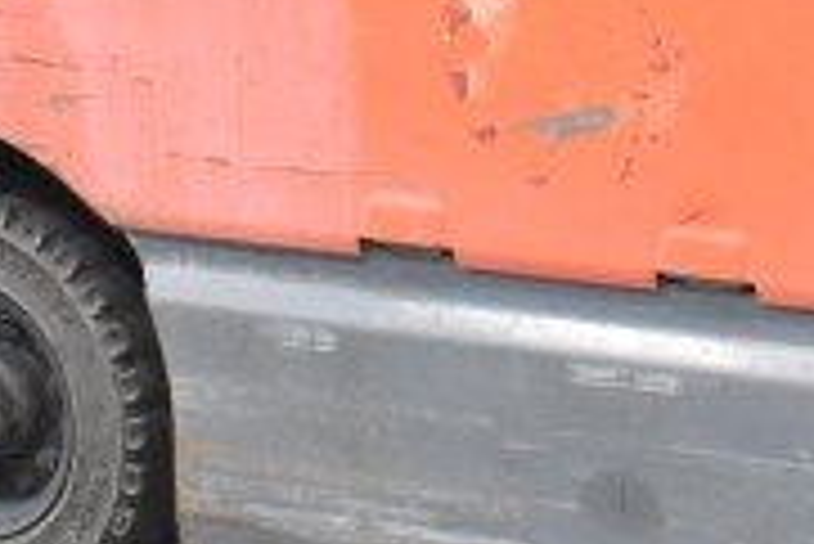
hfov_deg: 8.4
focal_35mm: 239
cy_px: -782
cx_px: 1255
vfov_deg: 5.5
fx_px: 5408
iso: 1600
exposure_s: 1/30
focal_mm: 24
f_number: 4.5
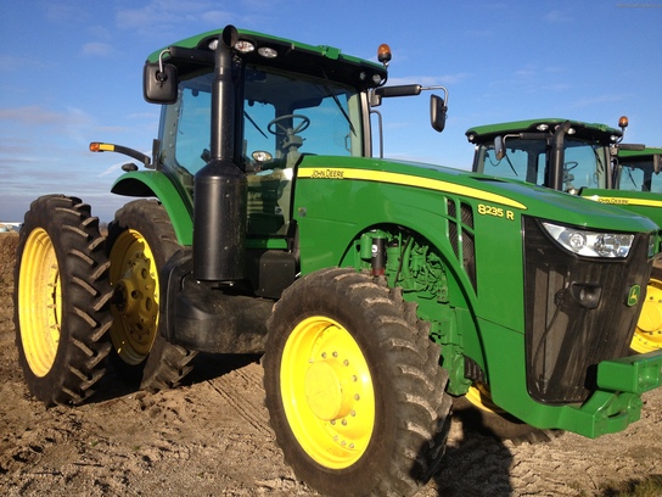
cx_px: 331
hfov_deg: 52.6
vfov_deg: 40.7
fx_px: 669
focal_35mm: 35
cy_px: 248
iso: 50
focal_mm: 4.28
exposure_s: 1/1314
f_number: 2.4
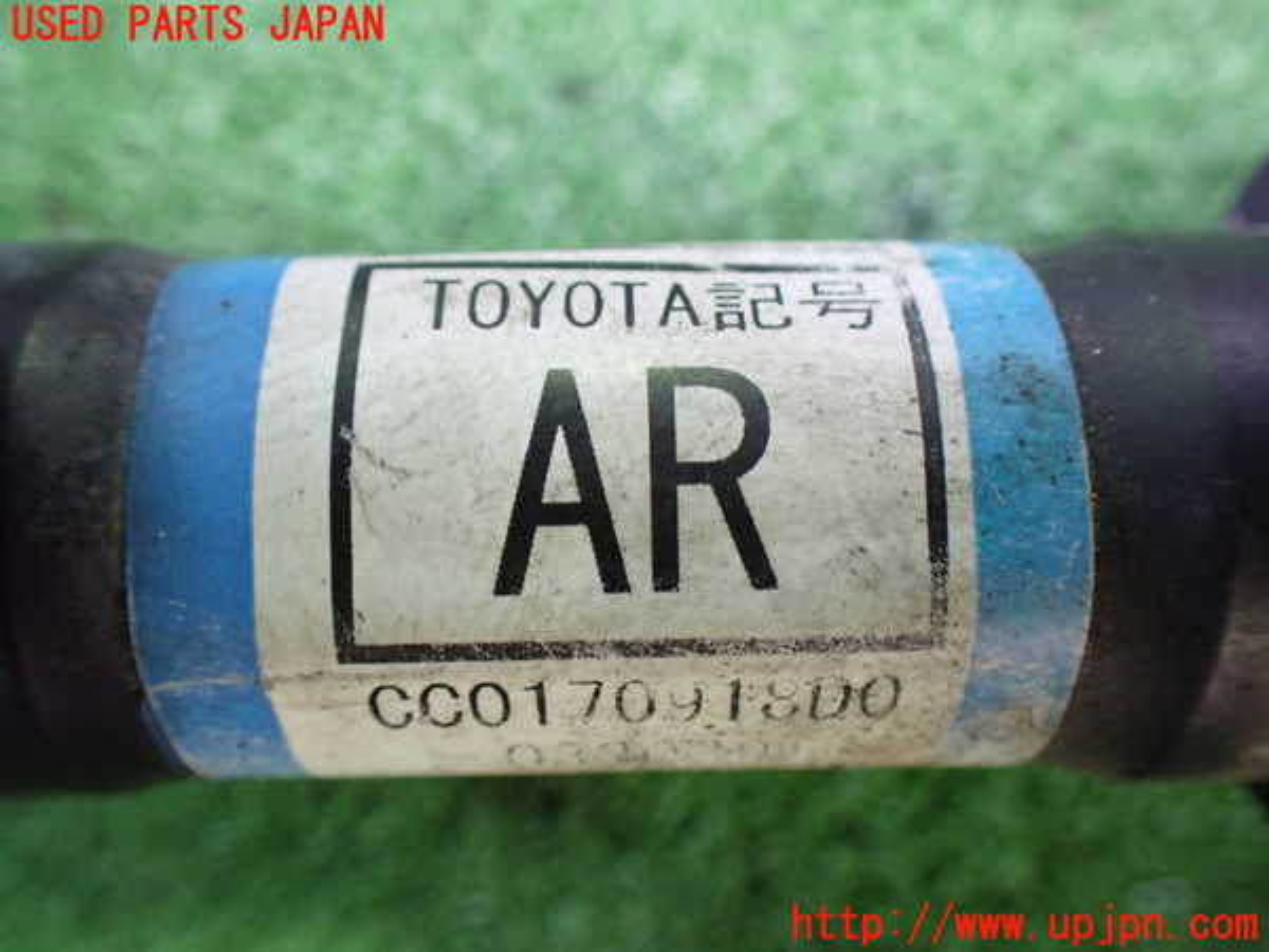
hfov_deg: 60.0
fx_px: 1100
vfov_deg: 46.8
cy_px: 476
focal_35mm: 30
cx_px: 634
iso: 800
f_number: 2.3
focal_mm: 5.4
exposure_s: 1/80
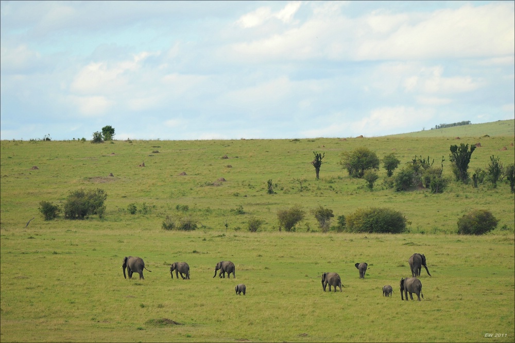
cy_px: 172
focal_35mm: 500
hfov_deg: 4.1
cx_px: 258
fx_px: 7147
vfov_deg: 2.7
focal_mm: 500
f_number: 5.6
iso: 200
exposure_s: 1/640
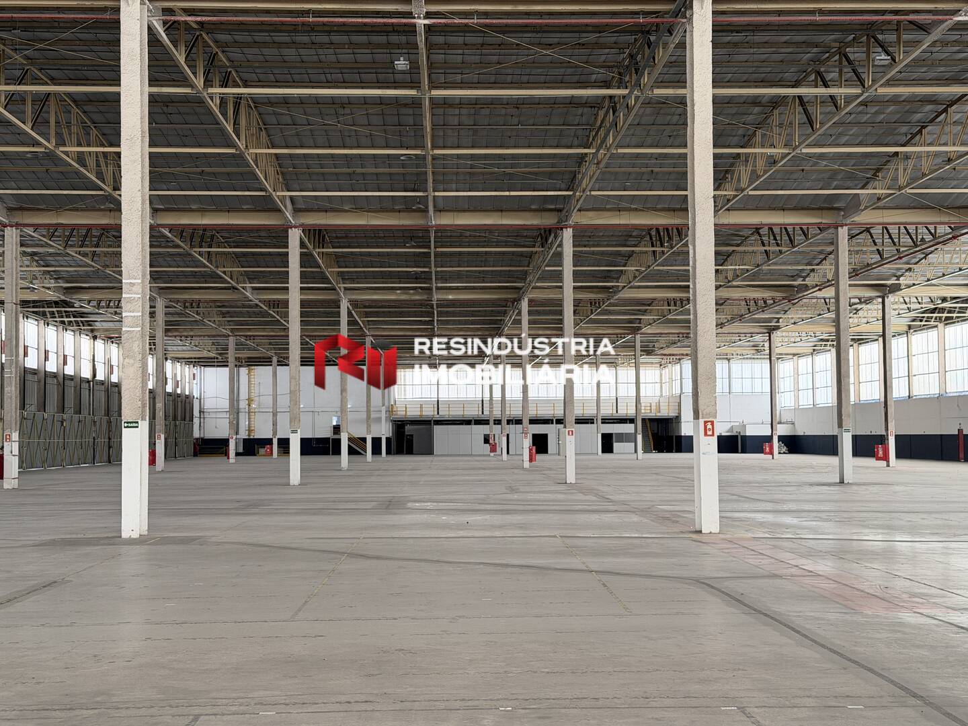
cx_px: 484
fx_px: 1342
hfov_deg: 39.7
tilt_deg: +2.7
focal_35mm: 48
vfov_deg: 30.3
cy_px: 363
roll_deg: +0.4
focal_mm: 6.76
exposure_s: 1/167
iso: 200
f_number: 1.78
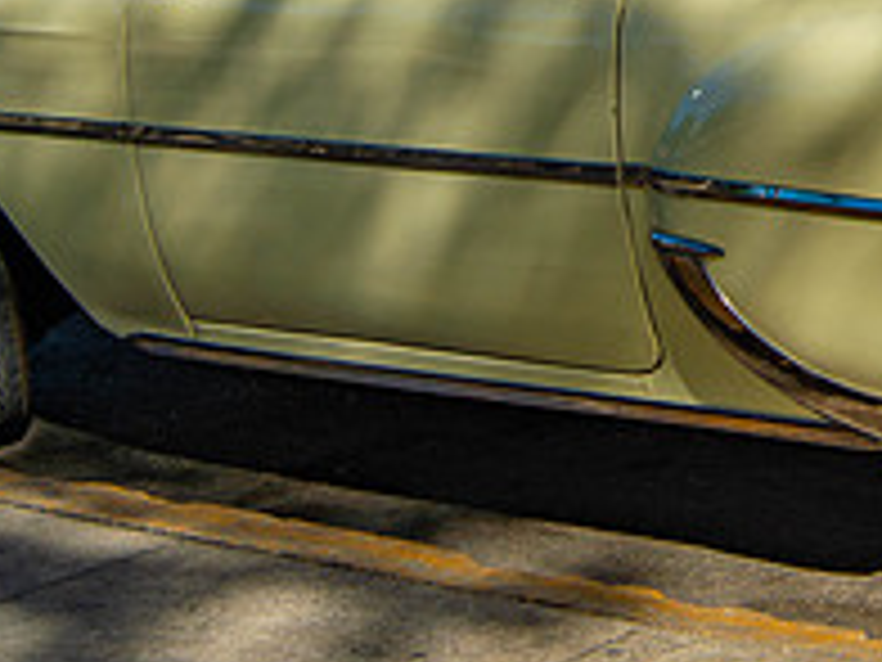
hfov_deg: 14.0
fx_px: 3491
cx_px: 1057
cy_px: -193
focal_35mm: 137
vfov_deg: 10.6
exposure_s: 1/500
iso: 100
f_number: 11
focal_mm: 45
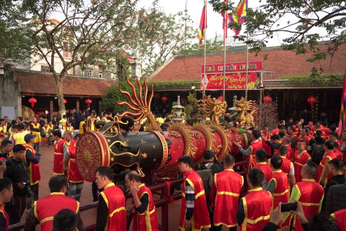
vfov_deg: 50.4
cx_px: 173
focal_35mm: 26
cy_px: 116
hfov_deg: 70.4
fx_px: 245
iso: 400
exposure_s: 1/1600
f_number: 2.8
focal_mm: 17
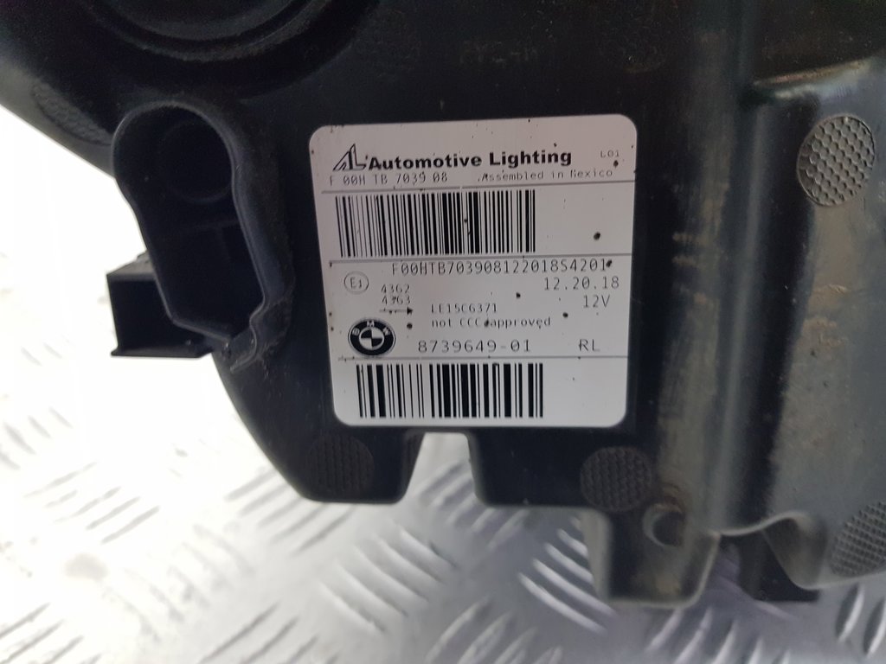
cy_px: 332
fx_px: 665
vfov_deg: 53.1
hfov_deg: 67.3
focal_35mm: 26
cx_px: 443
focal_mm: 4.2
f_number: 1.7
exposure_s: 1/100
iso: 160
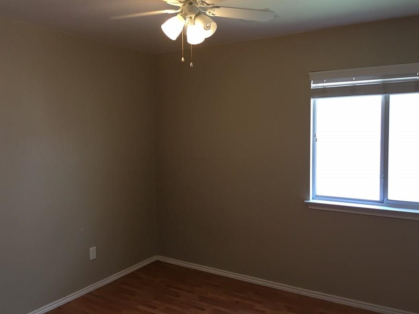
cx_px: 205
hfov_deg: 58.4
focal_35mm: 31
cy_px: 147
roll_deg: +0.2
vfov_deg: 45.4
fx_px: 375
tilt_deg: -4.0
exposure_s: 1/30
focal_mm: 4.15
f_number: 2.2
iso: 50
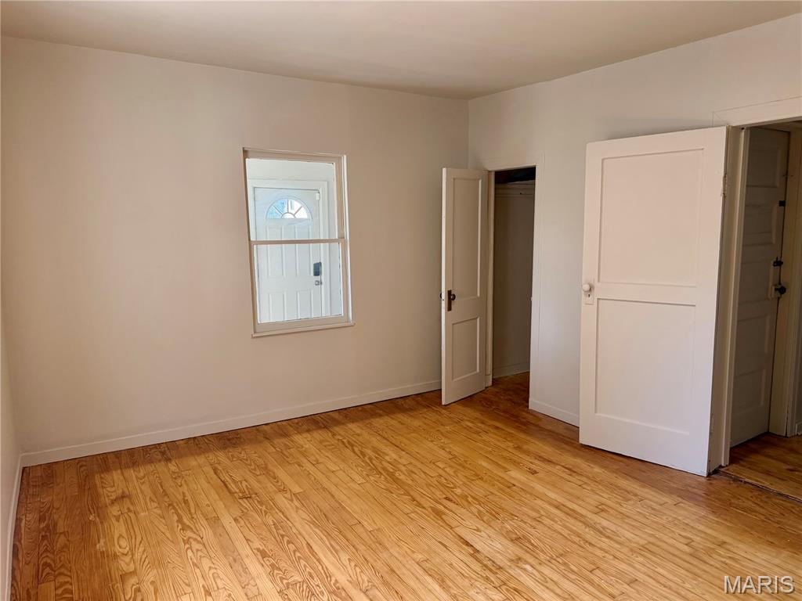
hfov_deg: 71.6
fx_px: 556
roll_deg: +1.1
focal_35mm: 24
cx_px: 401
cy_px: 300
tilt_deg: -7.7
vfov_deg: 56.8
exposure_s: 1/208
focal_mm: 6.76
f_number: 1.78
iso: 200
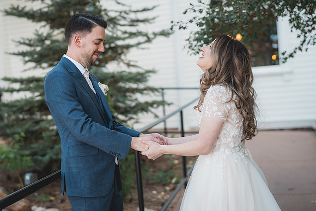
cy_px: 106
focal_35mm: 60
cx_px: 153
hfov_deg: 33.3
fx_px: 528
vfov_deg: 22.6
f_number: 1.8
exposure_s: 1/1250
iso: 400
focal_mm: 50
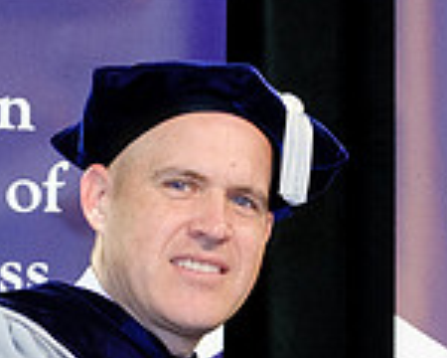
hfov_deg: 7.6
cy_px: 672
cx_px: 459
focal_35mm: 254
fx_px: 3360
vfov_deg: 6.0
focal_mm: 27.4
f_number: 4
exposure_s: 1/125
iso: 1600
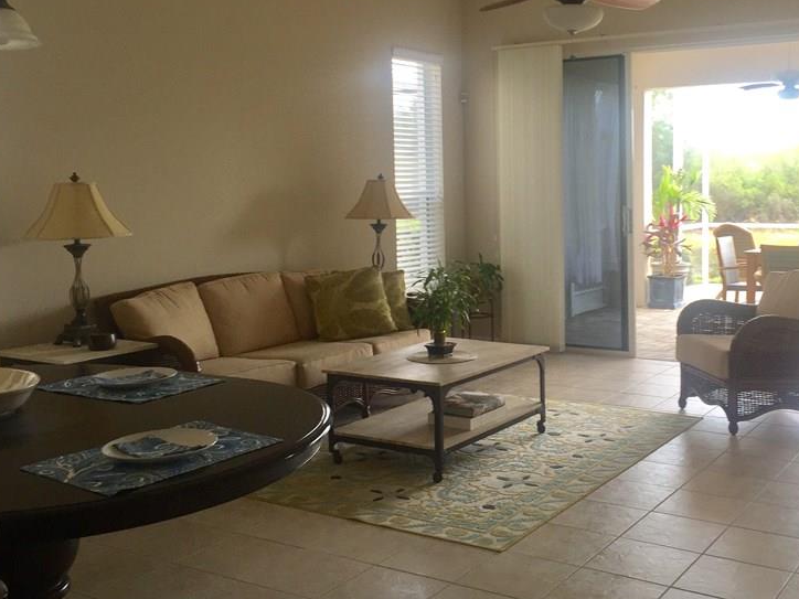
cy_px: 255
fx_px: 946
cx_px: 514
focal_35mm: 41
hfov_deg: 45.3
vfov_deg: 35.1
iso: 32
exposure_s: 1/60
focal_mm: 4.15
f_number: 2.2
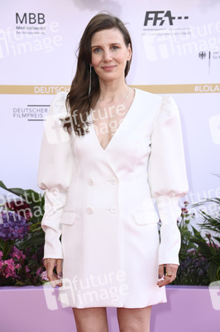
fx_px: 918
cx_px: 110
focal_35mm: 100
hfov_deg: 13.7
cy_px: 166
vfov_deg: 20.4
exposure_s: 1/250
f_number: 6.3
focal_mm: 100
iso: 500
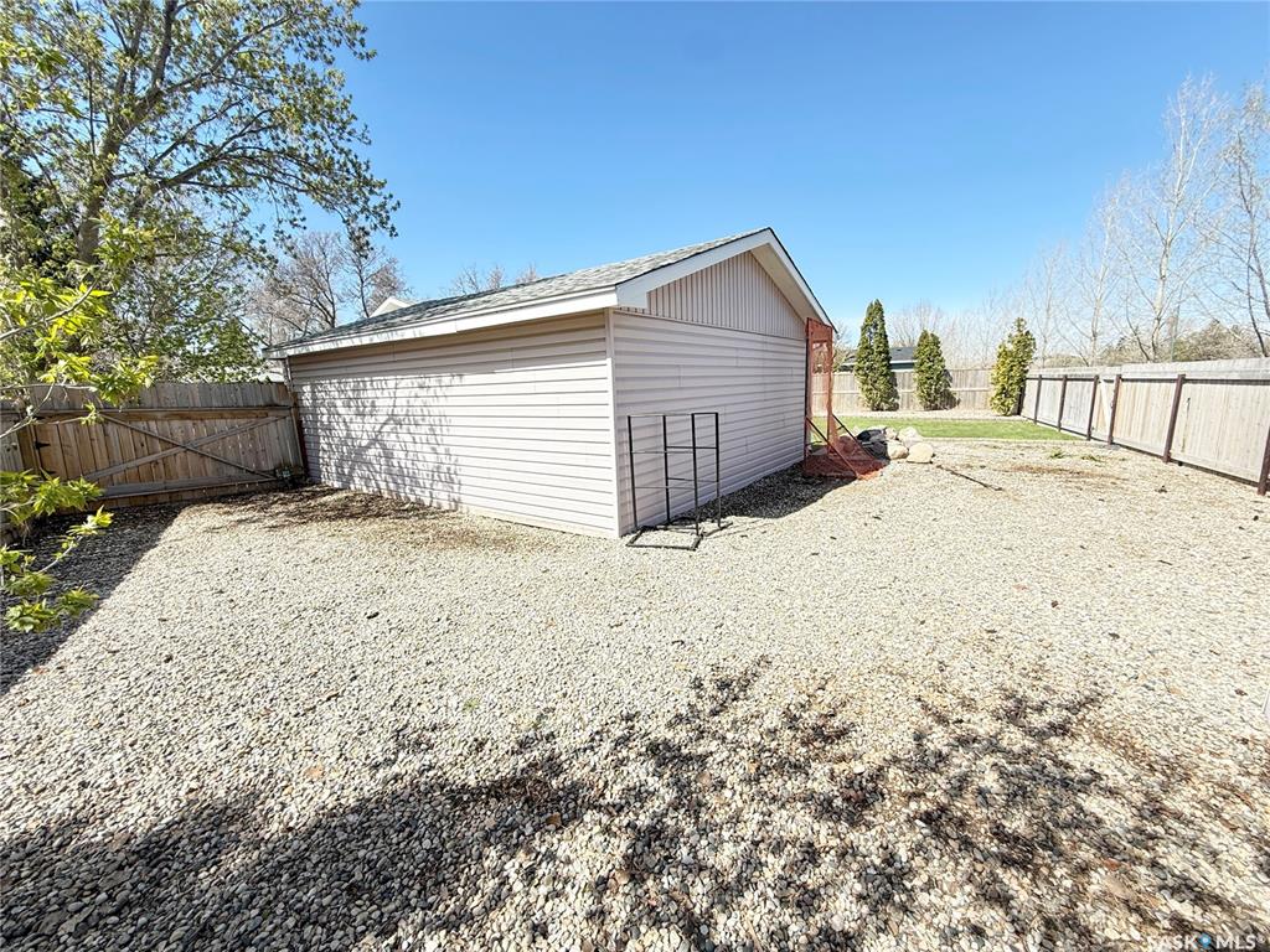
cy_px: 476
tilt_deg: -9.4
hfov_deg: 102.1
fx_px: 514
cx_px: 635
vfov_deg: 85.7
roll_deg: +1.7
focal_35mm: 14
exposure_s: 1/502
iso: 50
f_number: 2.2
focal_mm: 2.22
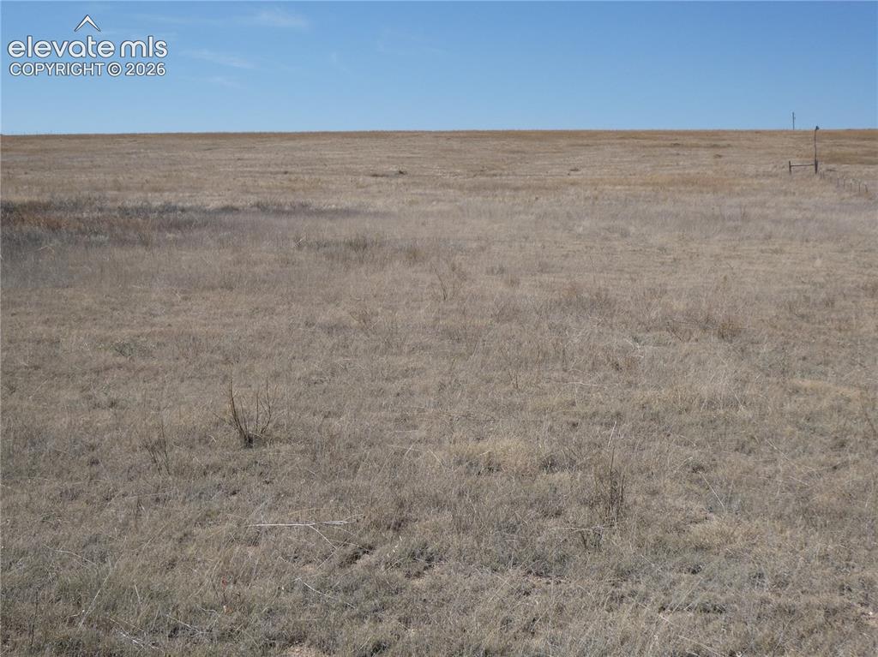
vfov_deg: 29.1
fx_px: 1268
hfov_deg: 38.2
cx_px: 439
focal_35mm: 50
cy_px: 328
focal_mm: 9
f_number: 4.1
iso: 80
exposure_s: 1/800
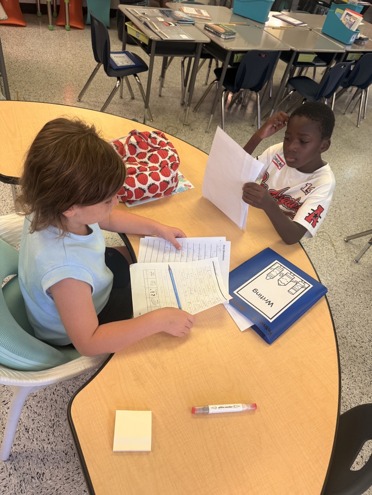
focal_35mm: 24
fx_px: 344
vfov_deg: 71.6
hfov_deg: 56.8
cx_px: 186
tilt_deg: -46.5
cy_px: 248
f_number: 1.78
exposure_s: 1/60
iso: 160
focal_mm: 6.76
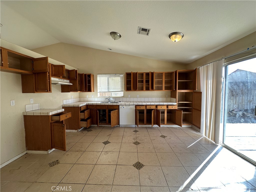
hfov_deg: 102.1
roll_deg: +0.5
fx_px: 104
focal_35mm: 14
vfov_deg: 85.7
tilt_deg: -2.8
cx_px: 128
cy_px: 96
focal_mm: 2.22
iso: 50
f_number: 2.2
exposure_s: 1/99
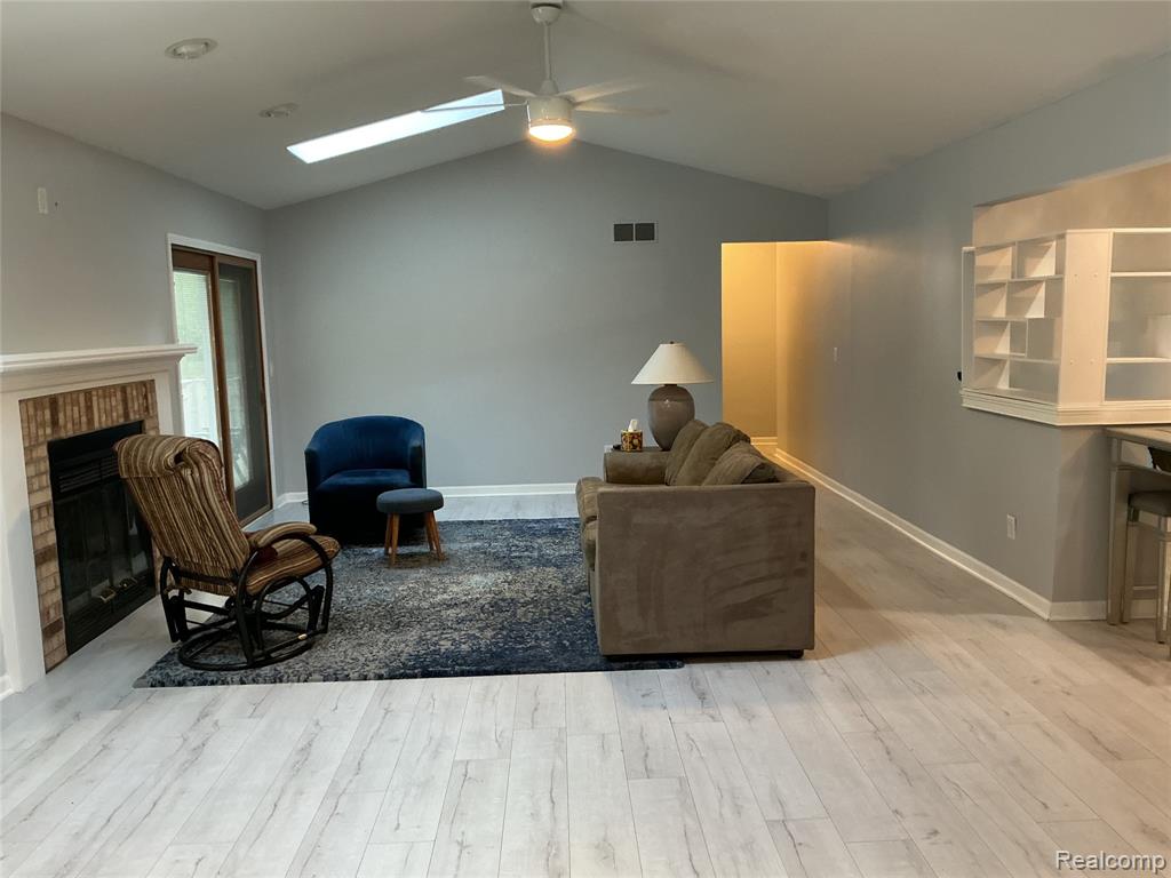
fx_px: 981
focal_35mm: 29
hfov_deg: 61.7
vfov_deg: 48.2
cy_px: 439
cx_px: 586
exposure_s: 1/60
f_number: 1.8
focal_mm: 3
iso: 160
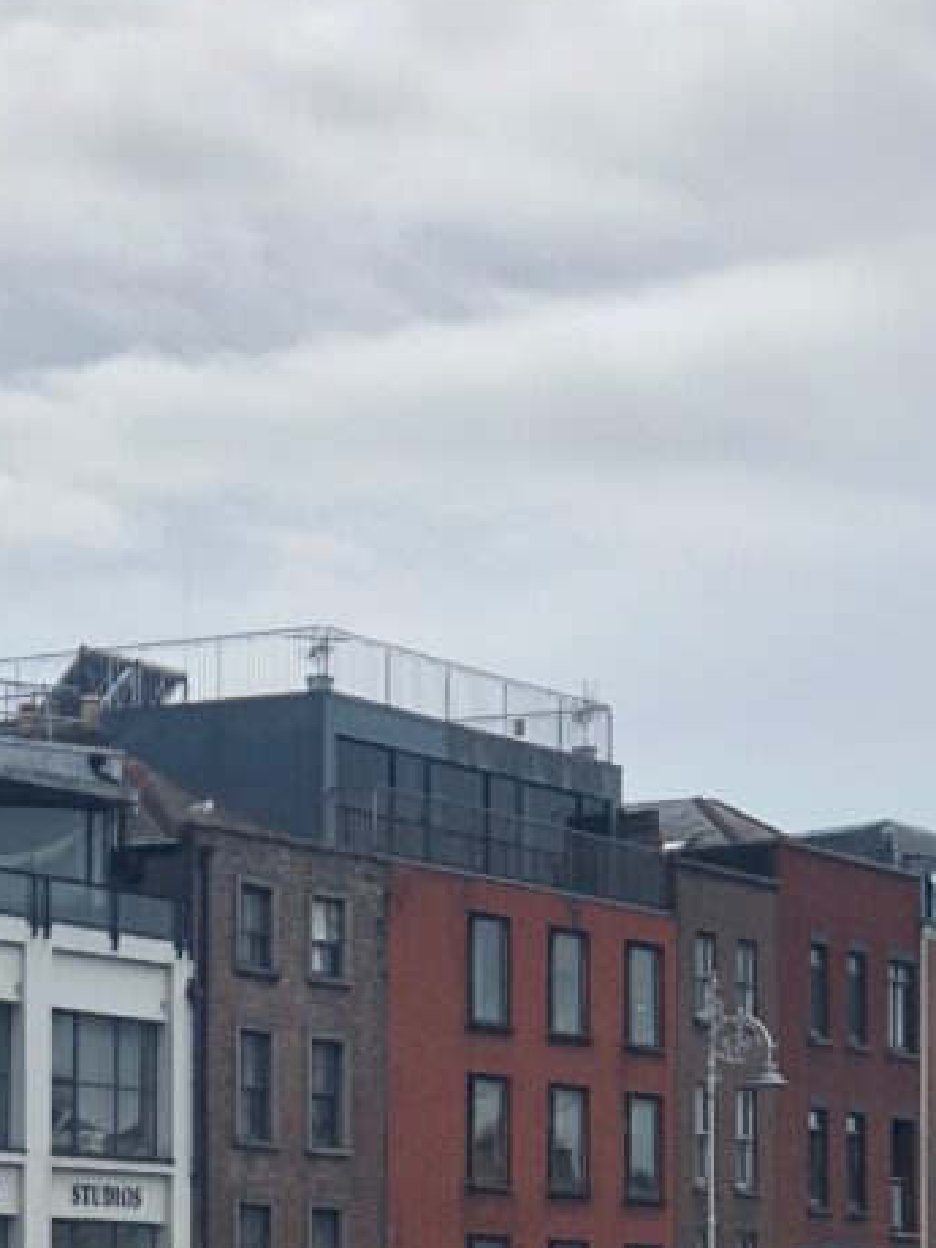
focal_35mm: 127
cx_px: 117
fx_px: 4579
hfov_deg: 11.6
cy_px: 1221
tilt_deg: +2.2
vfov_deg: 15.3
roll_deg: -0.4
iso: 20
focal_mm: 6.6
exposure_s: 1/762
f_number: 2.8
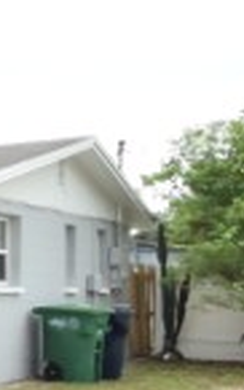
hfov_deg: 12.2
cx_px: -400
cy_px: 247
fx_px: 806
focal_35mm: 76
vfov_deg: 27.0
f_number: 8
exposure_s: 1/250
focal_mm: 10
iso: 320
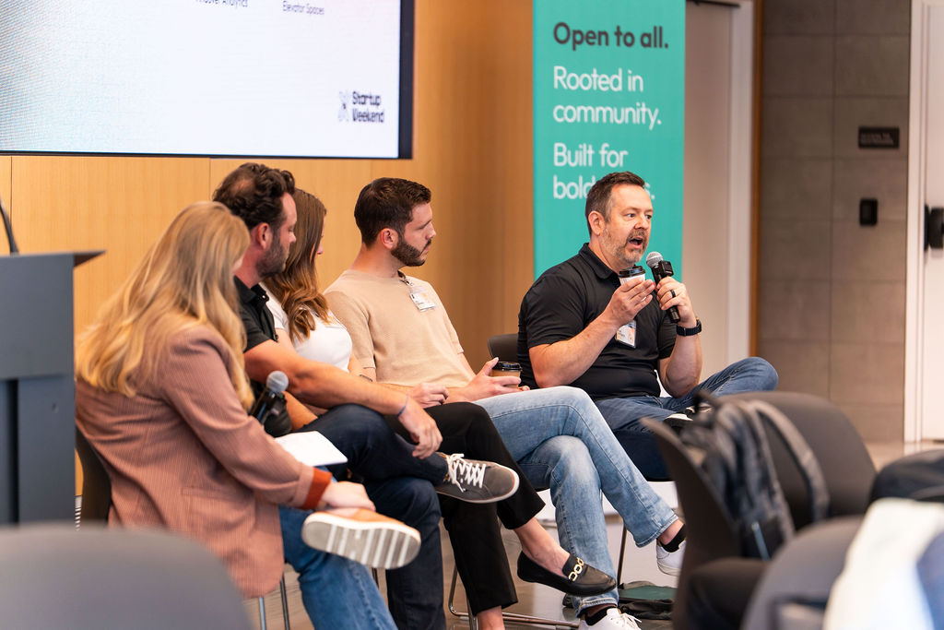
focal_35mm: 138
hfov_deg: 14.9
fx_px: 3619
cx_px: 472
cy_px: 315
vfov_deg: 9.9
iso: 400
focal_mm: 138
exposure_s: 1/125
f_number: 2.8
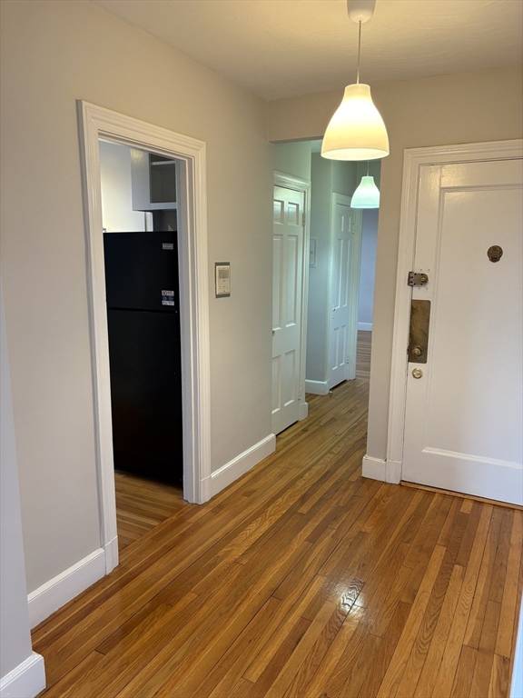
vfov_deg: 67.3
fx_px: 524
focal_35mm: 26
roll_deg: -0.6
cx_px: 262
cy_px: 349
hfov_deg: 53.1
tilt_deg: -10.7
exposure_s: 1/60
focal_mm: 5.96
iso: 125
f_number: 1.6
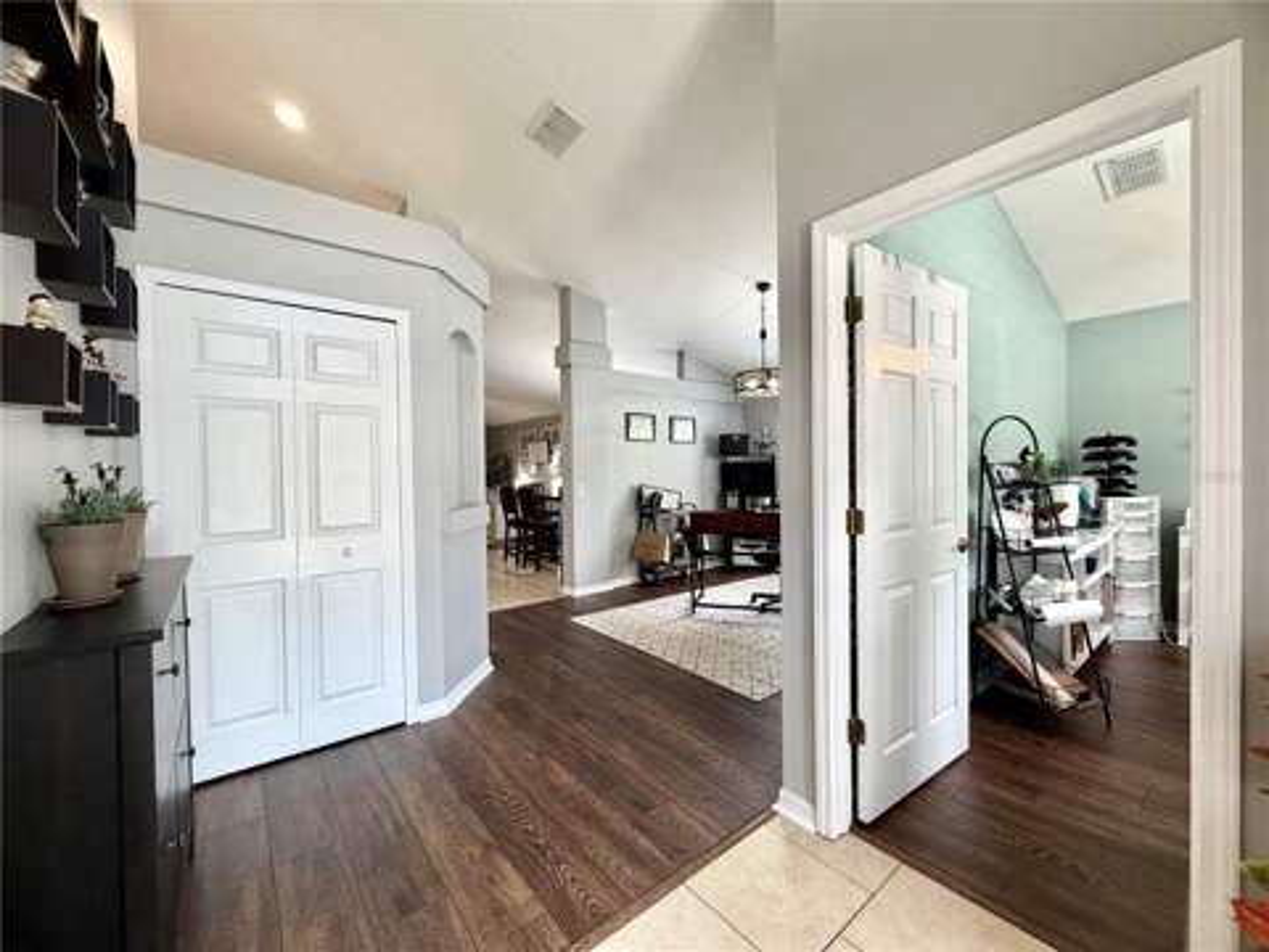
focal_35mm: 14
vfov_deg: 85.7
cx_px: 634
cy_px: 476
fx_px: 513
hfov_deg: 102.1
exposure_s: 1/120
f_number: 2.2
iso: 200
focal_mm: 2.22
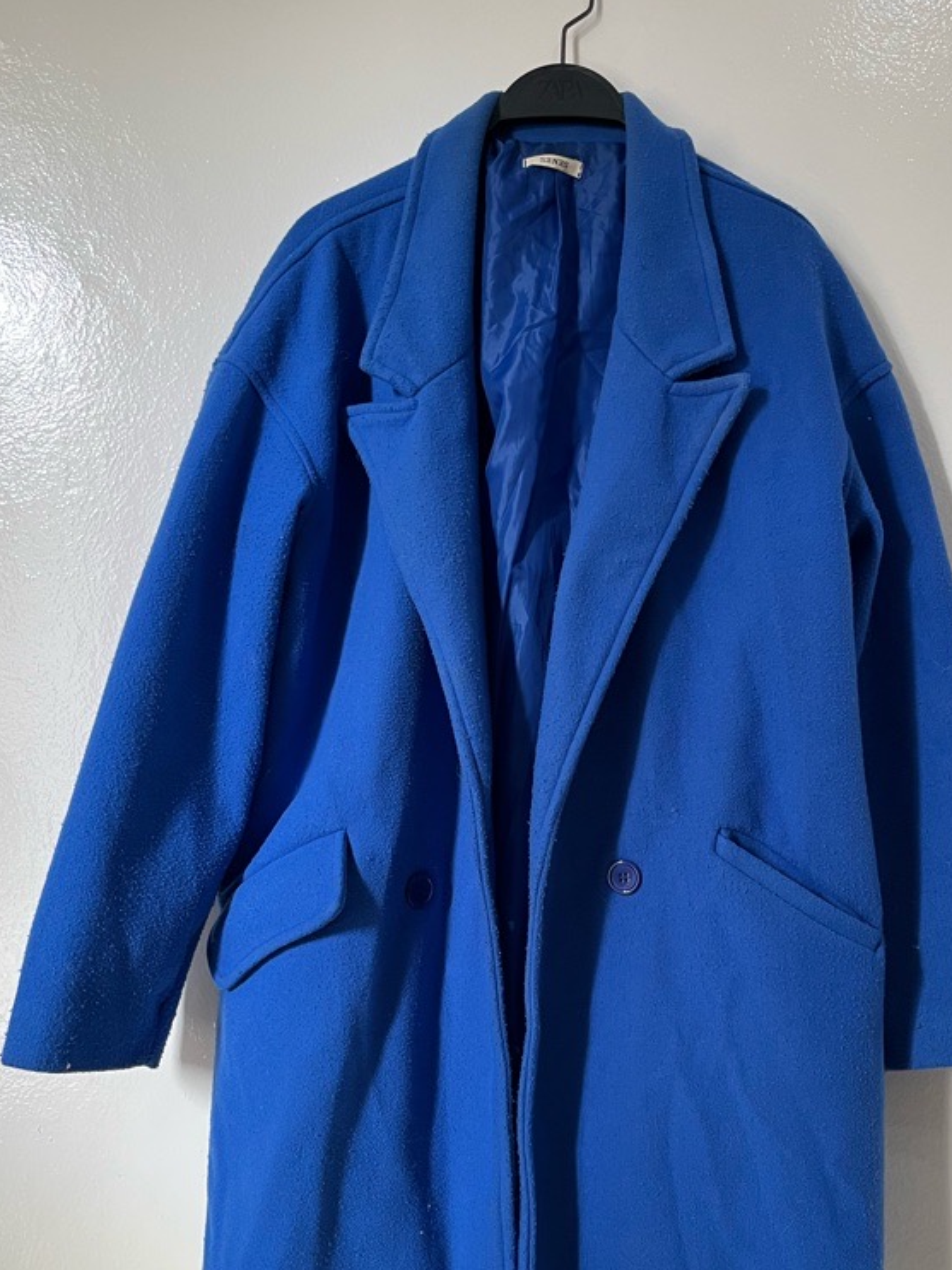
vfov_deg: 52.3
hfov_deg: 40.6
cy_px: 757
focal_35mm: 35
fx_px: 1284
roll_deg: -4.1
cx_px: 549
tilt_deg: -1.6
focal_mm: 5.1
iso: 125
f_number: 1.6
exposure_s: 1/99
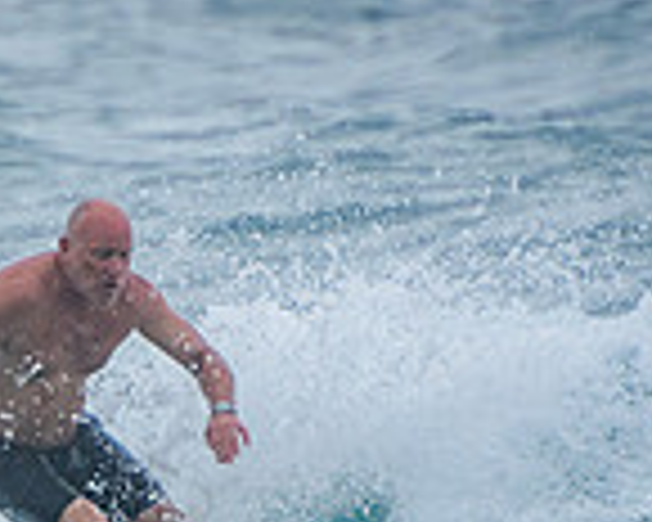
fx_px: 43591
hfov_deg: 0.9
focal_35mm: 2259
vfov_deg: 0.7
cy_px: 614
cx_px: -112
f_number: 5.6
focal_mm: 400
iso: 400
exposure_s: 1/2000
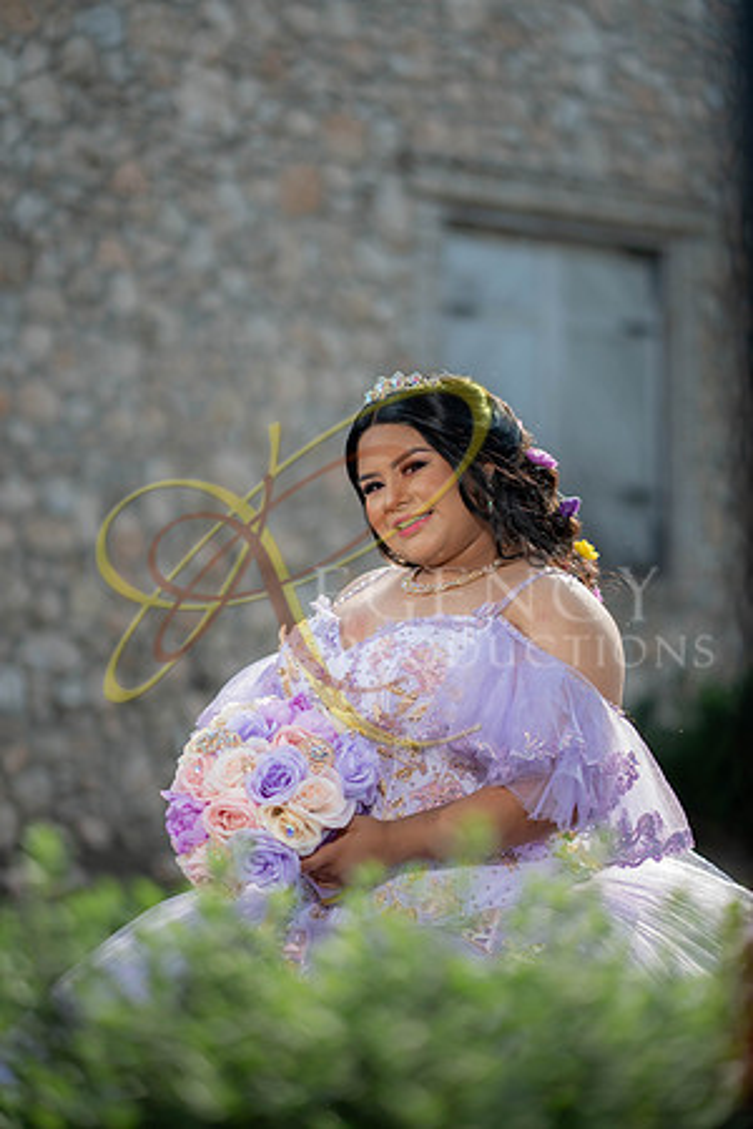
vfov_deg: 23.9
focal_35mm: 85
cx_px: 376
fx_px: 2667
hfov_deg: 16.1
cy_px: 564
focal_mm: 85
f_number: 1.8
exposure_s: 1/2000
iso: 125
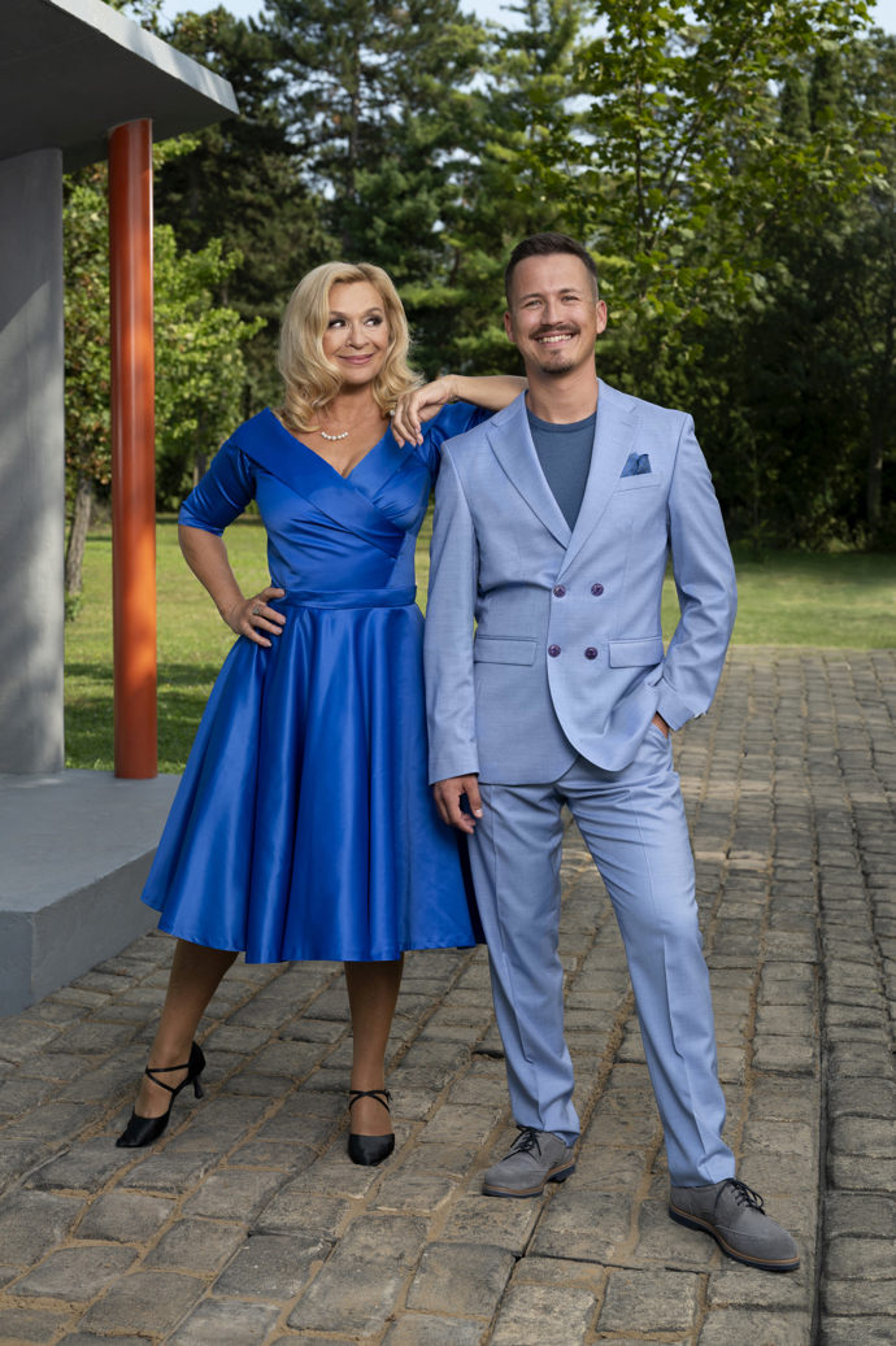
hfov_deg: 27.0
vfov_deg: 39.6
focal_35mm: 50
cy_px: 673
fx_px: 1869
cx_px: 448
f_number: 5.6
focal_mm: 50
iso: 200
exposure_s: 1/200
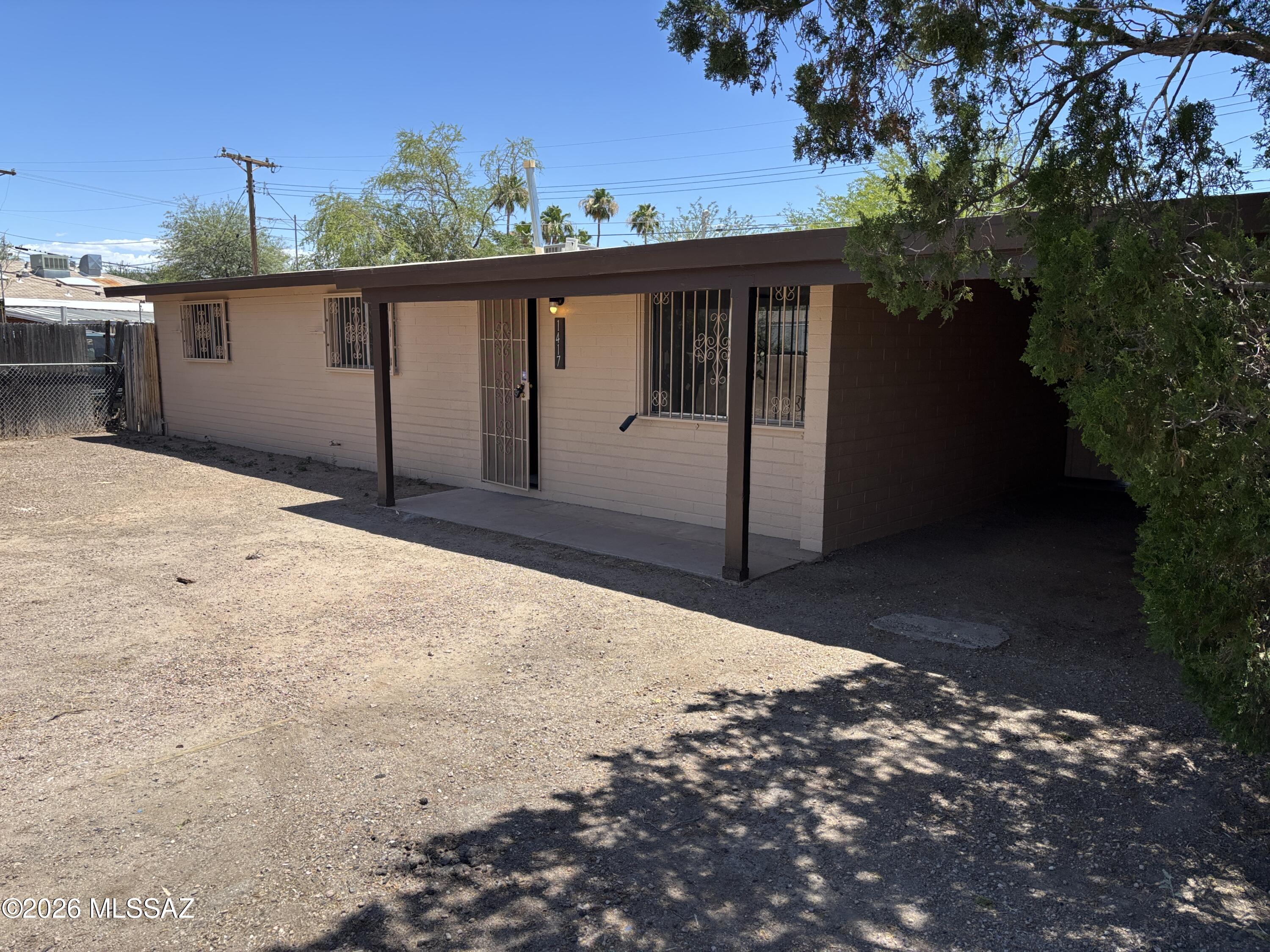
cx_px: 635
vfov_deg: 53.1
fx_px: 954
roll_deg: -0.6
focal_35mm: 26
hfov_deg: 67.3
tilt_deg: -8.0
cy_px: 476
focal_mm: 5.96
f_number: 1.6
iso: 50
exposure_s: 1/2193
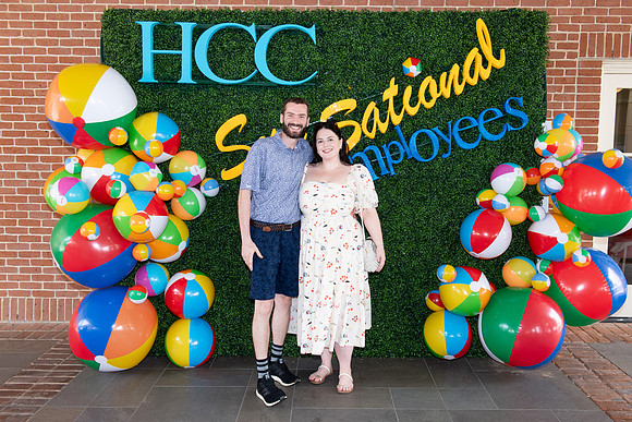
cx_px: 326
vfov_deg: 39.6
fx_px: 586
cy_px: 206
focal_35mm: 33
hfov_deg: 56.7
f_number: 6.3
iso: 800
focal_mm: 32
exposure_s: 1/125
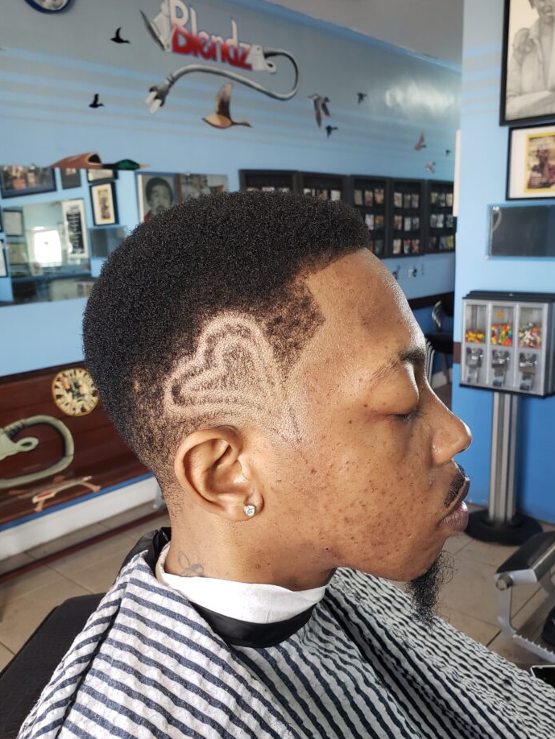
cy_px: 378
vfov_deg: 61.6
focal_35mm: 29
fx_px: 620
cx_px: 281
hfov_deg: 48.2
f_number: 2.4
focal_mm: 4.3
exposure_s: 1/60
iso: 200
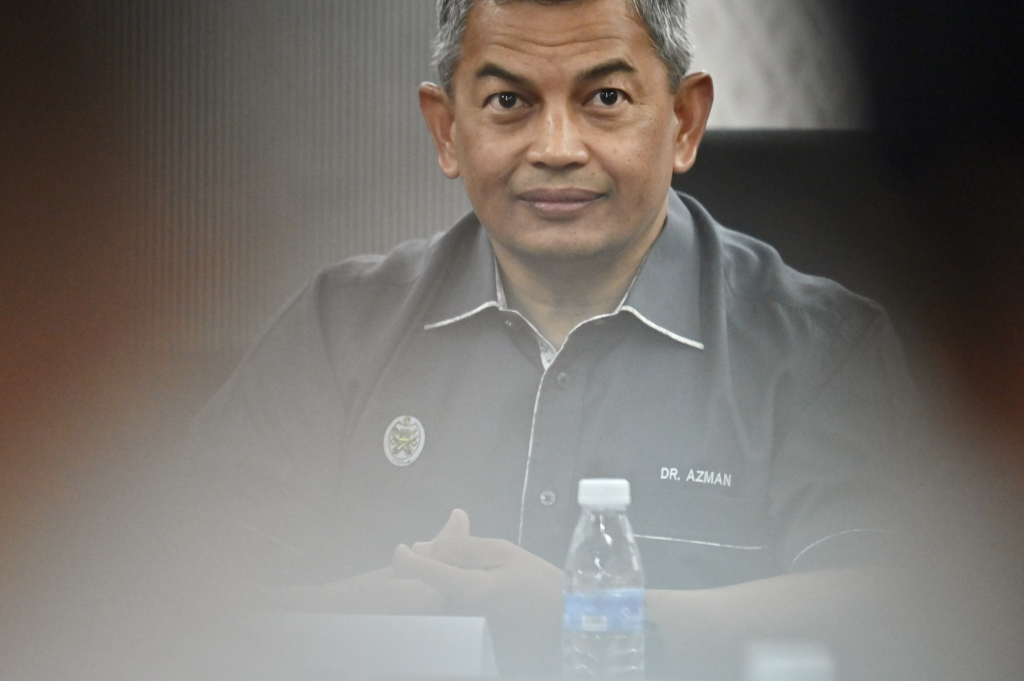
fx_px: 8073
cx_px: 338
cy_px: 198
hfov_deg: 7.3
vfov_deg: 4.8
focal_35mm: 284
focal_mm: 200
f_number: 2.8
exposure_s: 1/250
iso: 1600
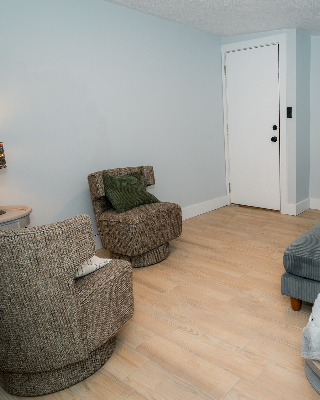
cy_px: 192
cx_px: 266
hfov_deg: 50.8
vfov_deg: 66.0
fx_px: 308
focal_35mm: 26
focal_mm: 17
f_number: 4.5
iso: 800
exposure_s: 1/250
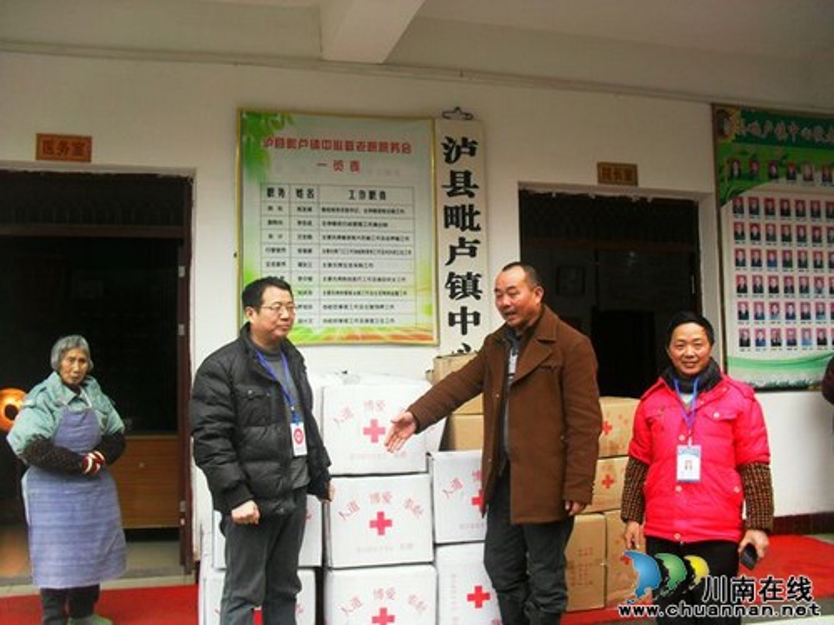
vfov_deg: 40.7
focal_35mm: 35
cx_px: 417
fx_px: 843
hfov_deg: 52.6
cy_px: 312
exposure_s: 1/350
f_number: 3.2
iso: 100
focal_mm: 6.3
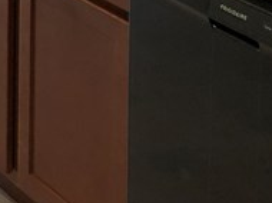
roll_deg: +0.4
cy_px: -315
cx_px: -326
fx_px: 1185
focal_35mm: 151
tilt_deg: -4.2
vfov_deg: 8.7
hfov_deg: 11.4
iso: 40
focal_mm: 4
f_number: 1.8
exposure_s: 1/24
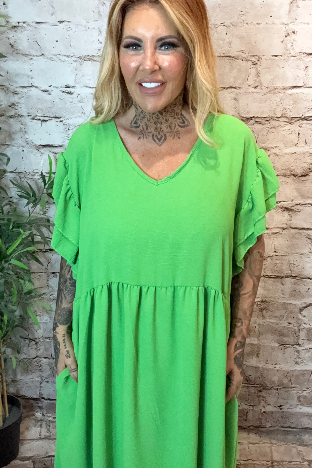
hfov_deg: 40.0
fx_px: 429
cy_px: 230
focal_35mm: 33
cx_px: 146
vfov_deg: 57.2
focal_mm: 2.69
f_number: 1.9
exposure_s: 1/33
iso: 200
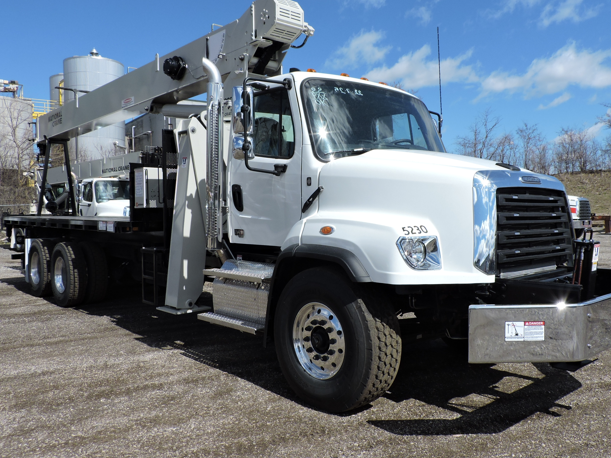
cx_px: 324
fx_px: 529
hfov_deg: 59.9
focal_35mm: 30
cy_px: 216
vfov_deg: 46.8
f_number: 3.7
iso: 100
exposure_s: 1/1250
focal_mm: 4.3
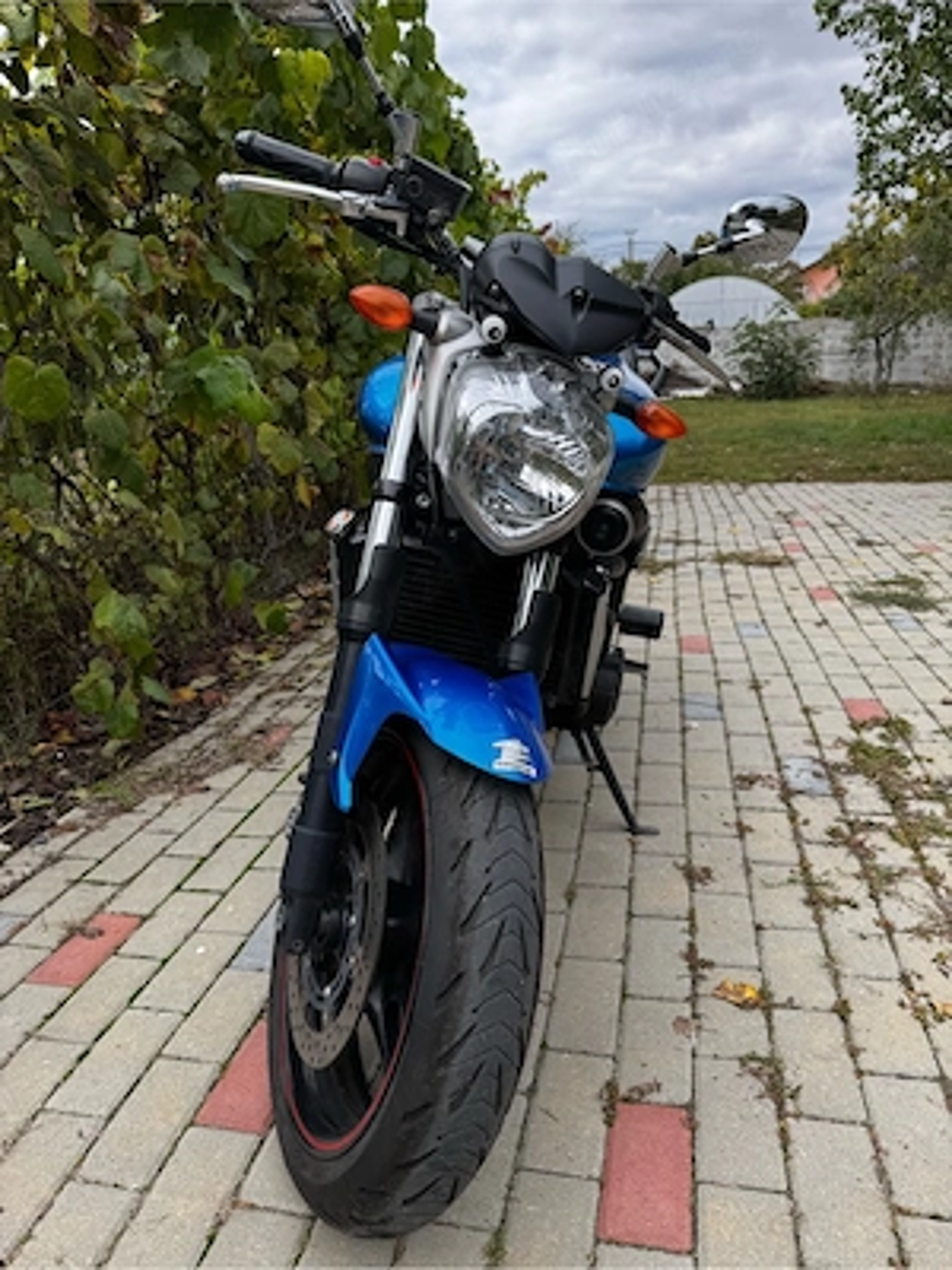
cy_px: 635
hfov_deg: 56.8
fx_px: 880
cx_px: 476
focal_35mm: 24
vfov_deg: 71.6
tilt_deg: -17.1
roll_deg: +4.1
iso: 80
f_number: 1.78
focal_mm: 6.76
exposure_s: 1/822
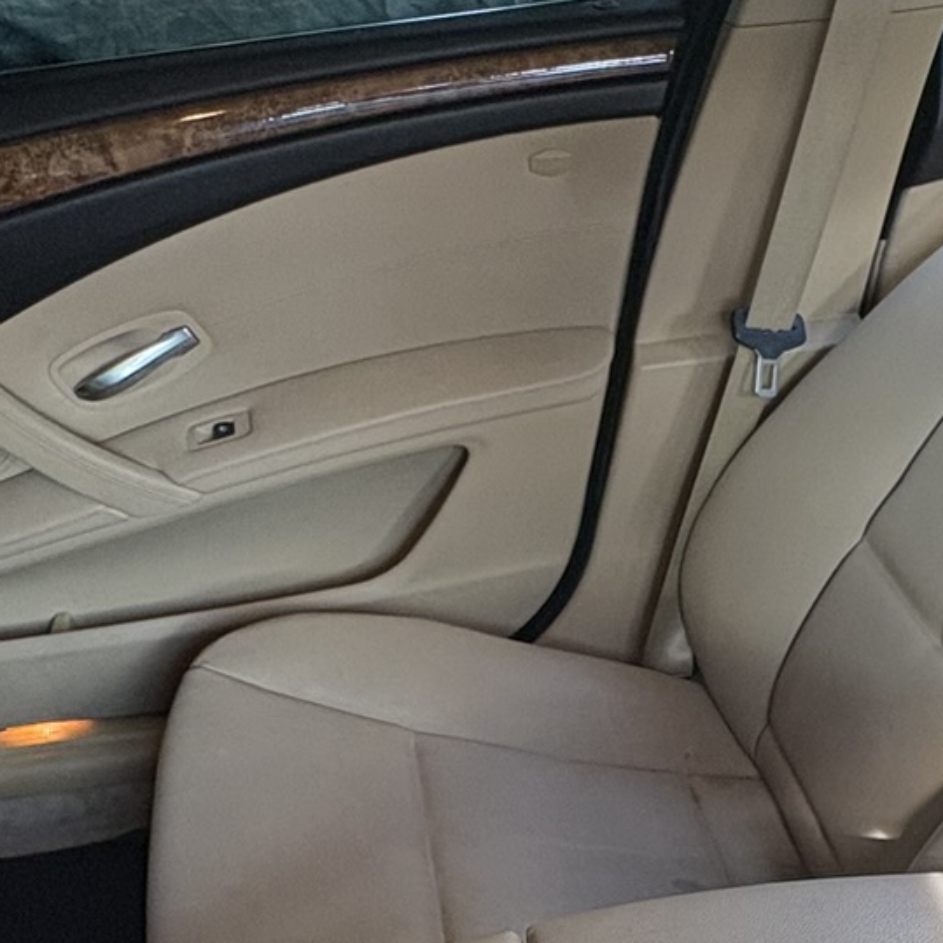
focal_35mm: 47
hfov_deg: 36.0
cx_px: 521
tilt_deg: -38.7
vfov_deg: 35.1
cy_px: 731
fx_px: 1449
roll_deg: -4.0
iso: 200
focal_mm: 2.22
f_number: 2.2
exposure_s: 1/85
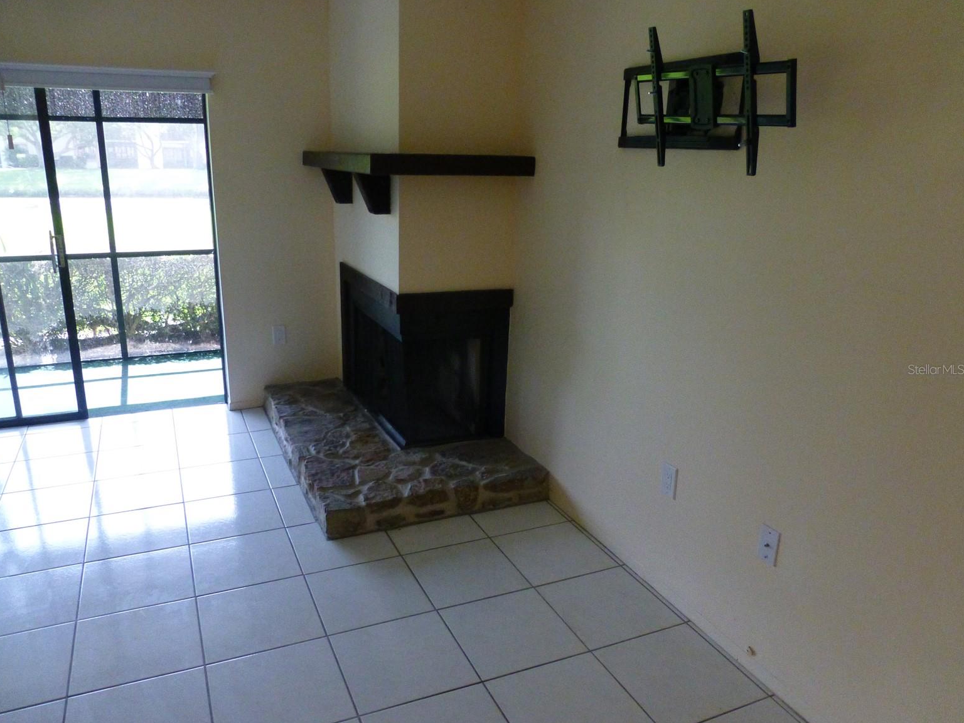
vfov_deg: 54.9
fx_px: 696
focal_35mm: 25
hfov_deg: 69.4
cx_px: 465
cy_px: 369
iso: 800
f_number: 3.3
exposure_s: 1/250
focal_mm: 4.3
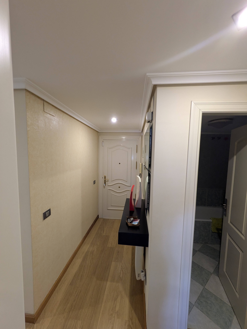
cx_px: 124
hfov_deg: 85.7
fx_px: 133
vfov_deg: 102.0
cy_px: 164
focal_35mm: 14
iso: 118
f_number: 2.2
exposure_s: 1/25
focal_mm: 1.83
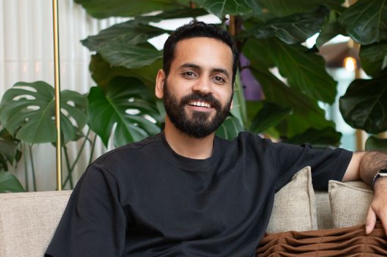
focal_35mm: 89
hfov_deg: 22.9
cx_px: 227
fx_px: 956
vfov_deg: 15.3
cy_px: 184
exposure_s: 1/200
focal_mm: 35
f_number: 1.4
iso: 200
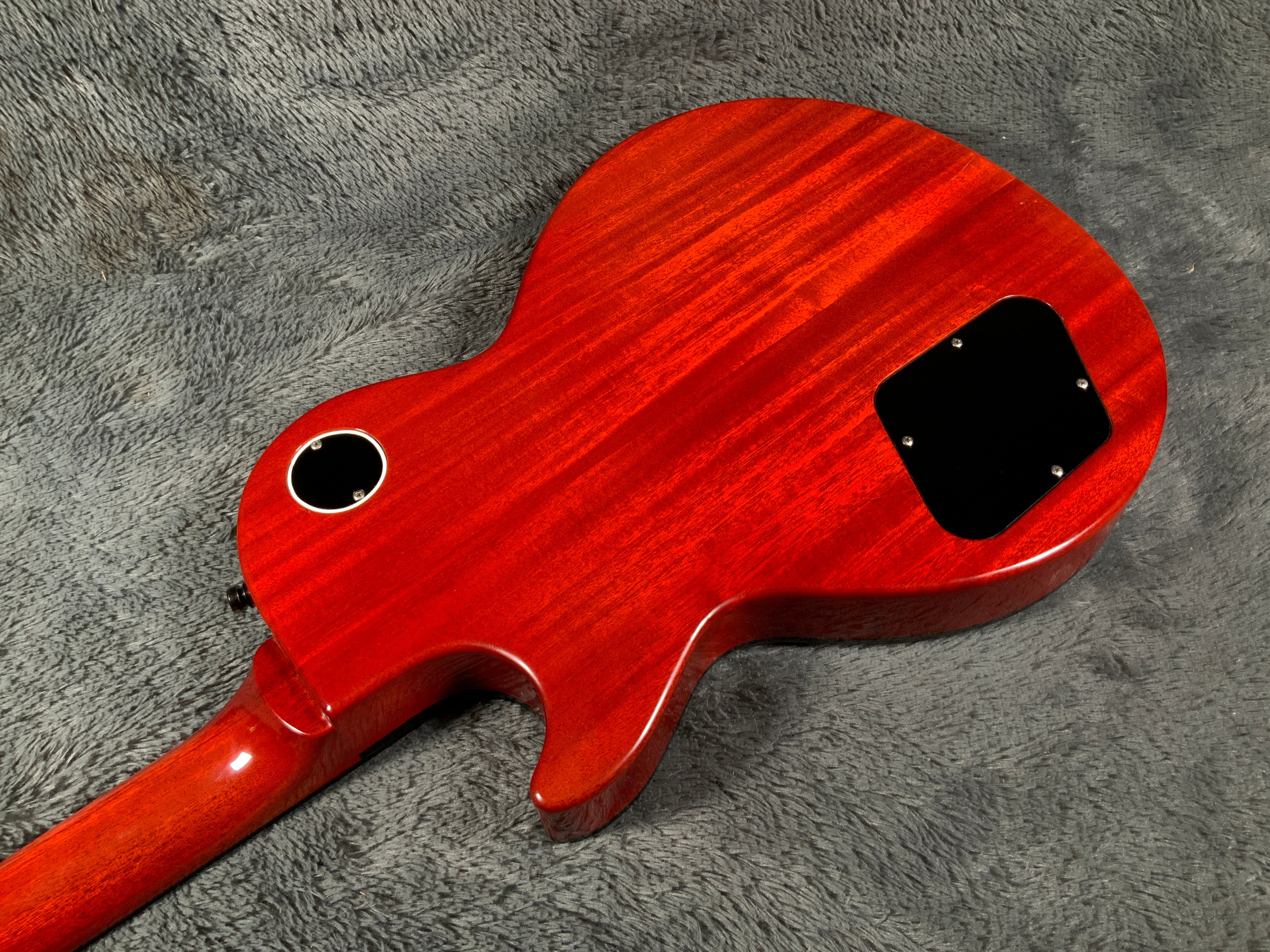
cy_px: 476
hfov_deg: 61.7
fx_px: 1064
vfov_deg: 48.2
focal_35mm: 29
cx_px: 635
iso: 64
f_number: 1.8
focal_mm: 3
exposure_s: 1/104
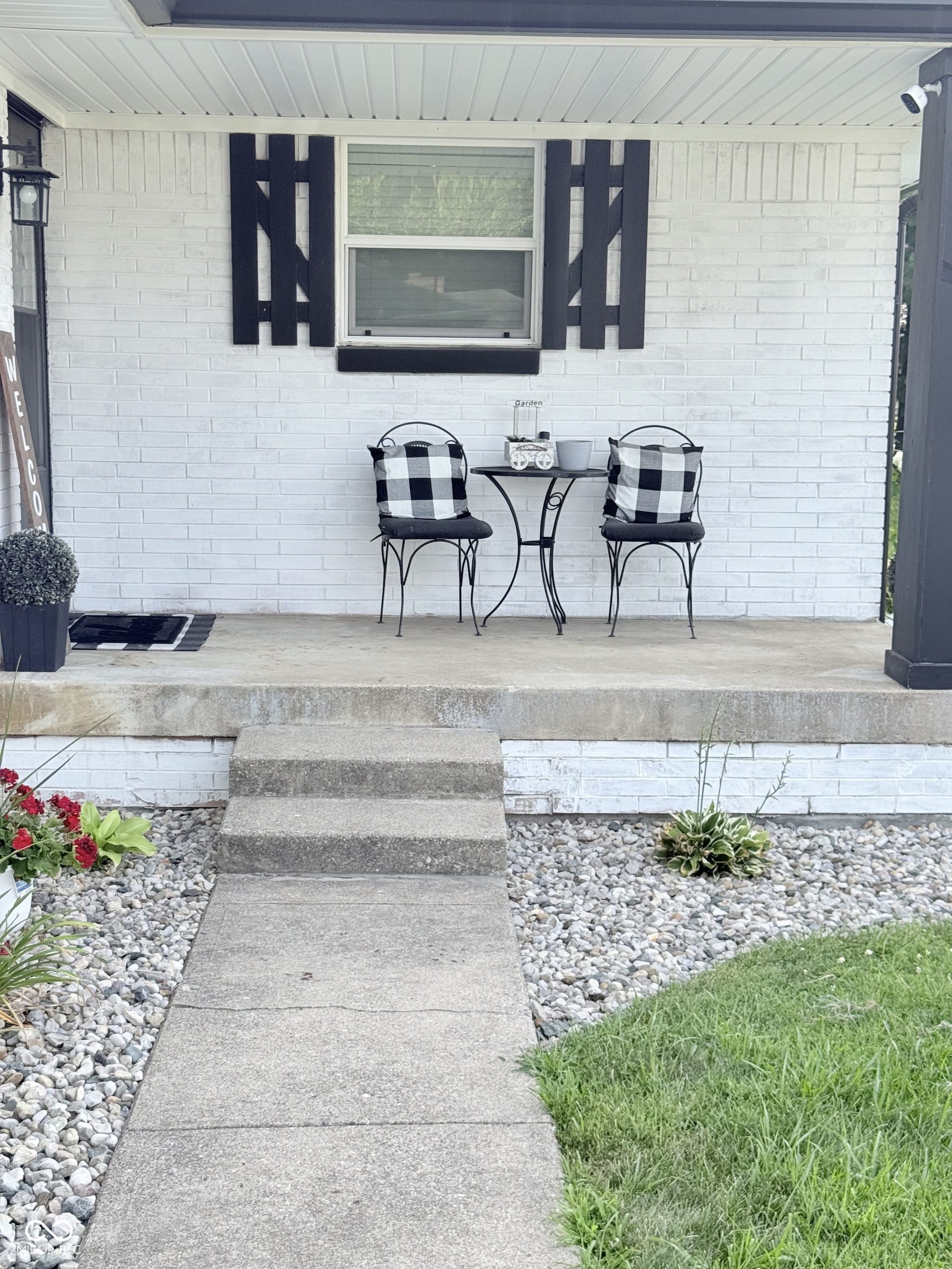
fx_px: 1760
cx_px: 476
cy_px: 634
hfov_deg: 30.3
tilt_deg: -8.2
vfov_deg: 39.7
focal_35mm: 48
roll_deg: -1.2
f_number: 1.78
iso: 80
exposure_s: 1/1027
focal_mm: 6.76
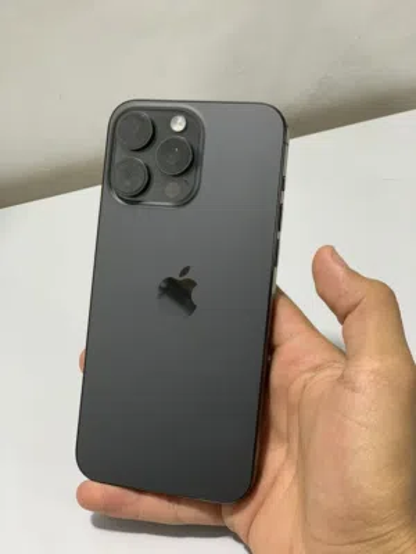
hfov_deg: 28.0
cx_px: 208
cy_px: 277
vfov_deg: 36.8
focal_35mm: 52
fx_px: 833
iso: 200
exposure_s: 1/50
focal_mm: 6
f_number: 2.4
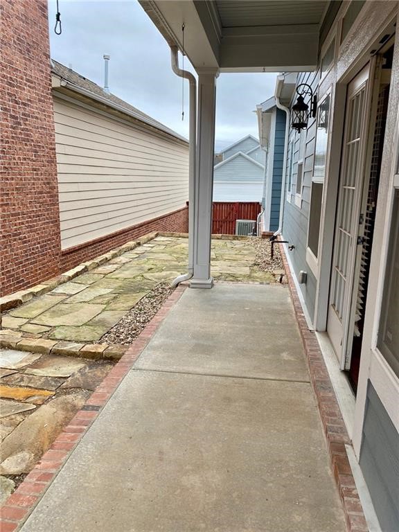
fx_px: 400
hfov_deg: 53.1
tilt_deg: -11.4
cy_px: 266
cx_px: 200
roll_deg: -1.1
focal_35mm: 26
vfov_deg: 67.3
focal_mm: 4.25
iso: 32
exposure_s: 1/128
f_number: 1.8
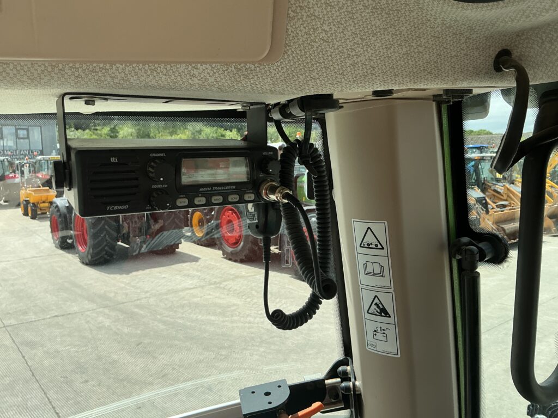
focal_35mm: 28
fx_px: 451
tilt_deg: -6.5
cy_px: 209
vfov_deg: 49.7
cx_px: 279
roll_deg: +0.4
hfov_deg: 63.4
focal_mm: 3
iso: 25
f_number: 1.8
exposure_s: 1/997
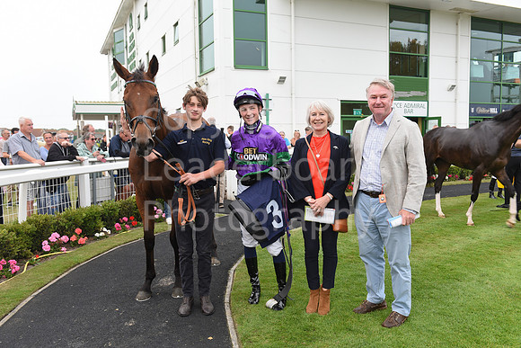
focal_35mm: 31
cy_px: 174
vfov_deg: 42.3
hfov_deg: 60.3
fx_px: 449
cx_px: 260
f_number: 5.6
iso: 400
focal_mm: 31
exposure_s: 1/125
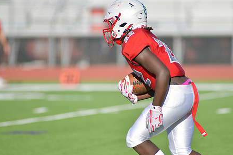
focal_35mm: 393
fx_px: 2543
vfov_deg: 3.5
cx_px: 133
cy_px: 98
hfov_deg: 5.2
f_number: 3.5
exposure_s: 1/2000
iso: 110
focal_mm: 300
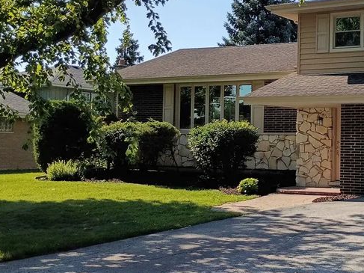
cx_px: 342
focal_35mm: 61
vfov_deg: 24.0
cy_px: 115
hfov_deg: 30.0
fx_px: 641
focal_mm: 4.27
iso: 102
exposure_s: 1/926
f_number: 1.8
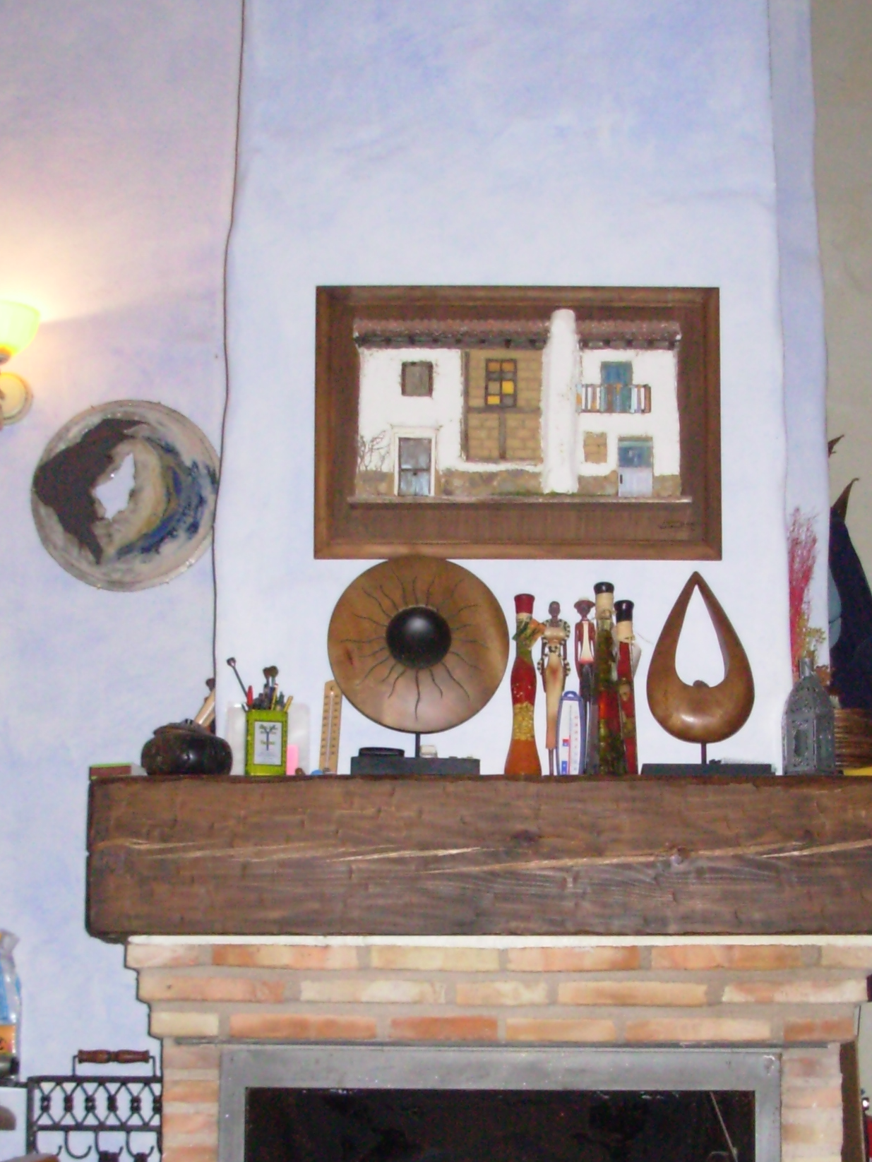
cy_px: 856
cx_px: 462
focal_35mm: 65
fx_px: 2183
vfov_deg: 29.4
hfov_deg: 22.6
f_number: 2.9
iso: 194
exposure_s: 1/124
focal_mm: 6.3
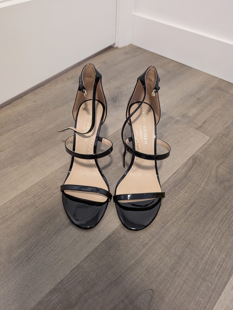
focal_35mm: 24
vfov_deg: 71.5
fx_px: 215
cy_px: 155
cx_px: 116
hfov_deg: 56.9
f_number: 1.68
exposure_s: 1/60
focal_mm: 6.9
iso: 857
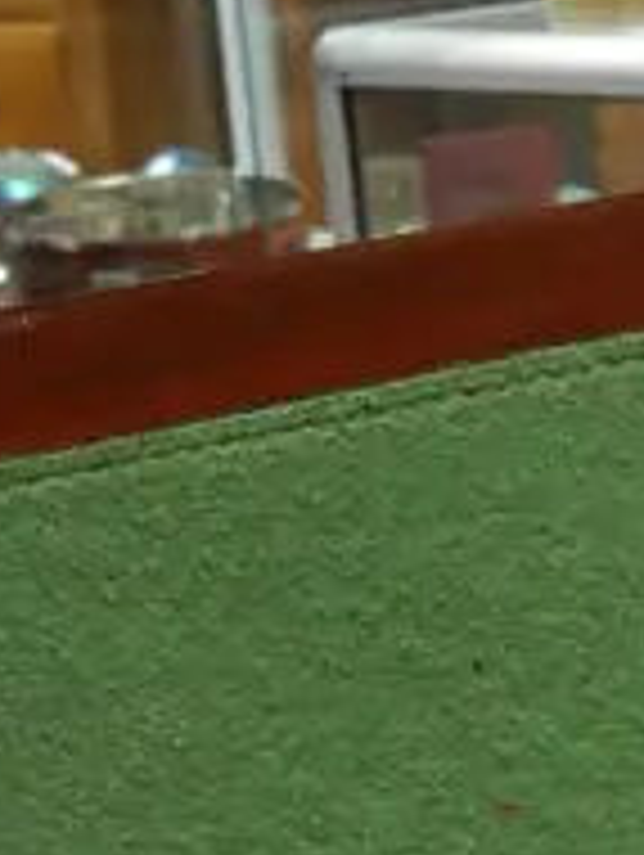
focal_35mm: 248
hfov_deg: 5.8
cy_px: 2196
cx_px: 1407
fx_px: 6138
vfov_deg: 7.4
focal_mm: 23
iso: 1250
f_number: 5.1
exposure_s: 1/60
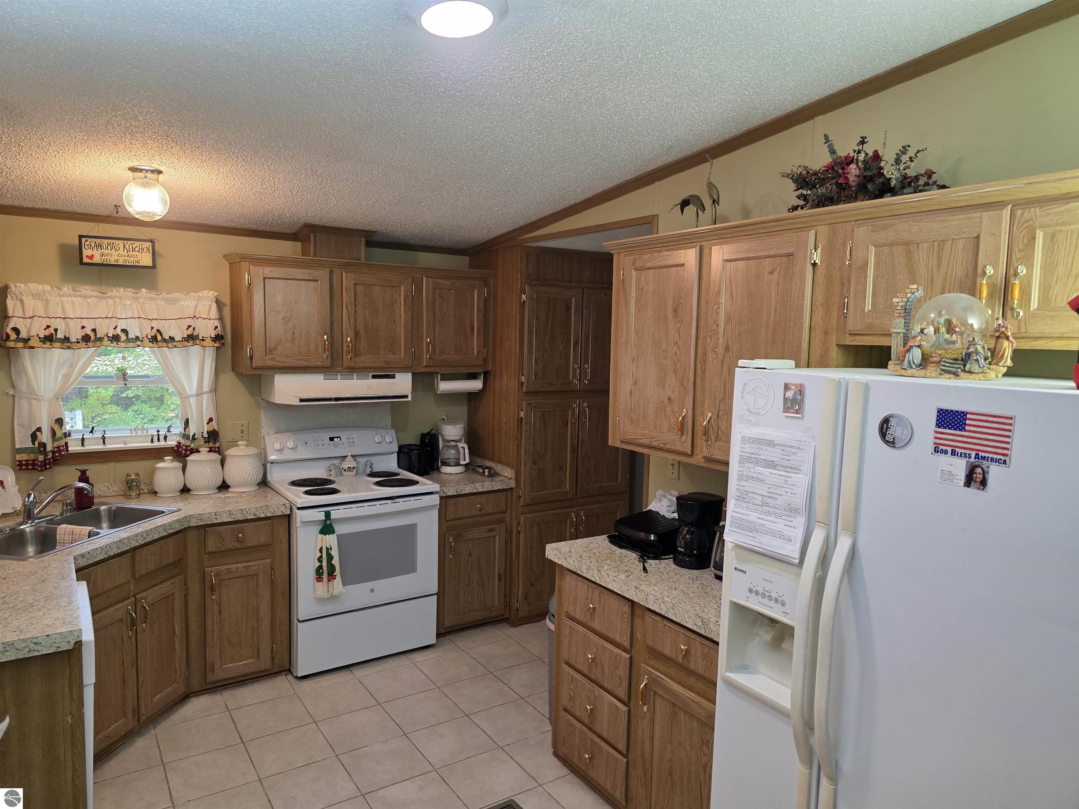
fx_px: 717
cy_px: 404
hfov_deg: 73.9
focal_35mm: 23
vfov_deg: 58.9
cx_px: 540
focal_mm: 6.3
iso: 250
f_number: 1.7
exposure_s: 1/120
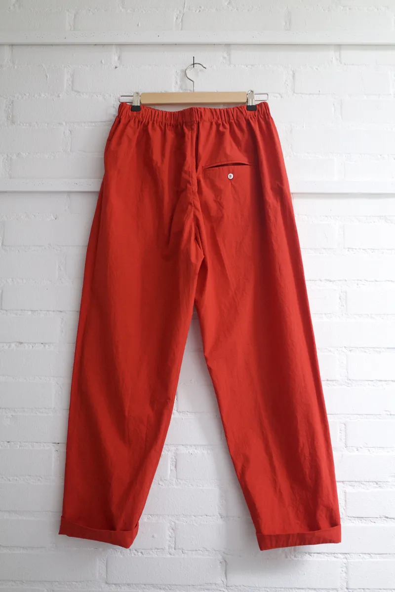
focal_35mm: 28
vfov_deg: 65.5
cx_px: 198
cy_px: 296
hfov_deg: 46.4
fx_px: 461
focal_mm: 18.3
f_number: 2.8
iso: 800
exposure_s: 1/40
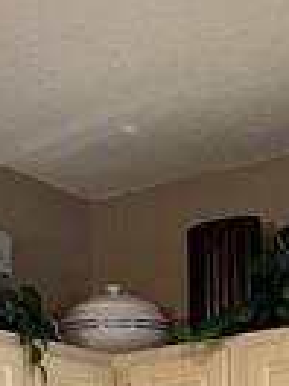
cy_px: 722
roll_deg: +1.5
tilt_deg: -5.4
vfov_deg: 13.7
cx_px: 155
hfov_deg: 11.8
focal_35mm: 126
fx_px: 1403
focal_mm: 5.1
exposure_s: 1/60
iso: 400
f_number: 1.6
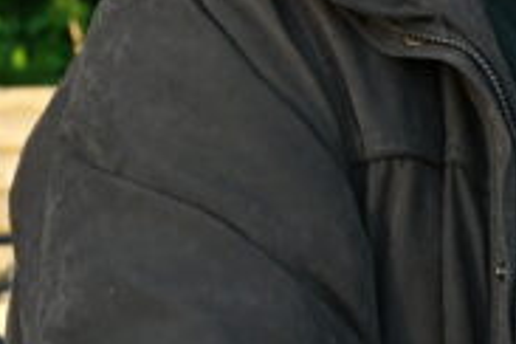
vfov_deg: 3.3
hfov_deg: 4.8
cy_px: 117
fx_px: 6020
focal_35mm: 420
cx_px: 1080
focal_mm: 50
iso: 400
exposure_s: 1/125
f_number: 6.3
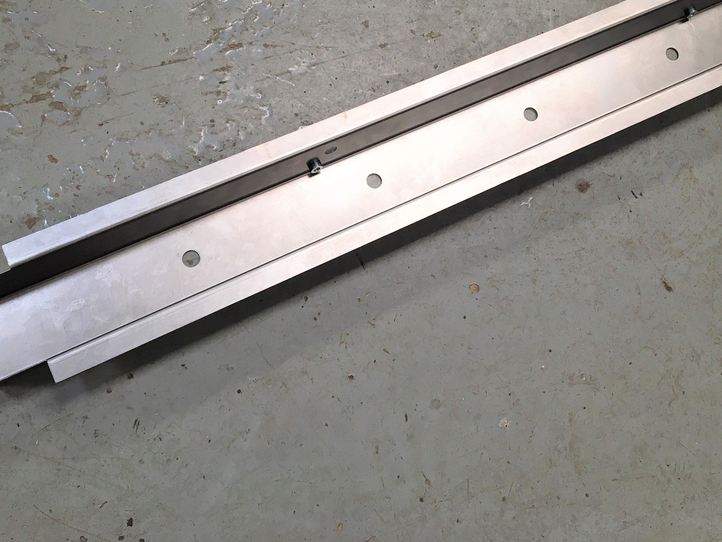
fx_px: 813
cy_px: 186
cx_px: 405
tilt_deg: -71.6
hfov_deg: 47.8
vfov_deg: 36.5
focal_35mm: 39
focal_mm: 4.15
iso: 32
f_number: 2.2
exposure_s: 1/33
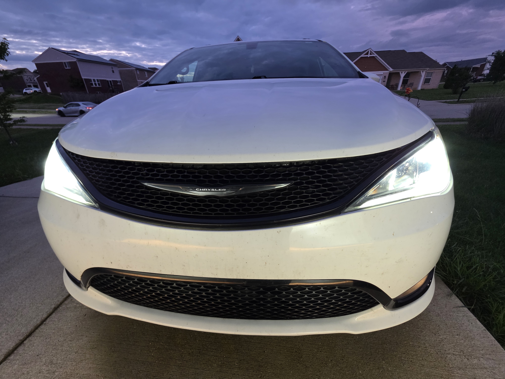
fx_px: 190
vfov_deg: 89.9
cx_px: 252
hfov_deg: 106.2
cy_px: 190
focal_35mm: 13
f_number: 1.9
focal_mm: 2.2
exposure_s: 1/60
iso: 320
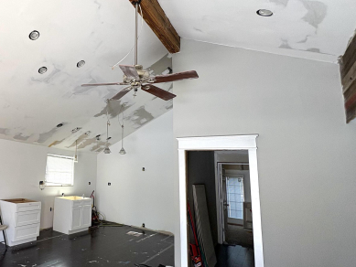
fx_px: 247
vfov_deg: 56.8
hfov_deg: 62.9
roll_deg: -3.0
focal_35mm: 24
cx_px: 53
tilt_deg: +7.8
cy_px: 135
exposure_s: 1/107
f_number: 2.2
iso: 80
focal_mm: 2.22
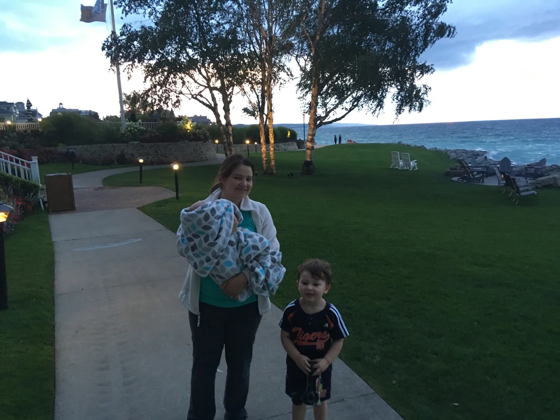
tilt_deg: -10.3
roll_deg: +1.3
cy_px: 210
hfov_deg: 61.7
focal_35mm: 29
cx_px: 280
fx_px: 469
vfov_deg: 48.2
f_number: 2.2
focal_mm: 4.15
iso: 200
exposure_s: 1/17
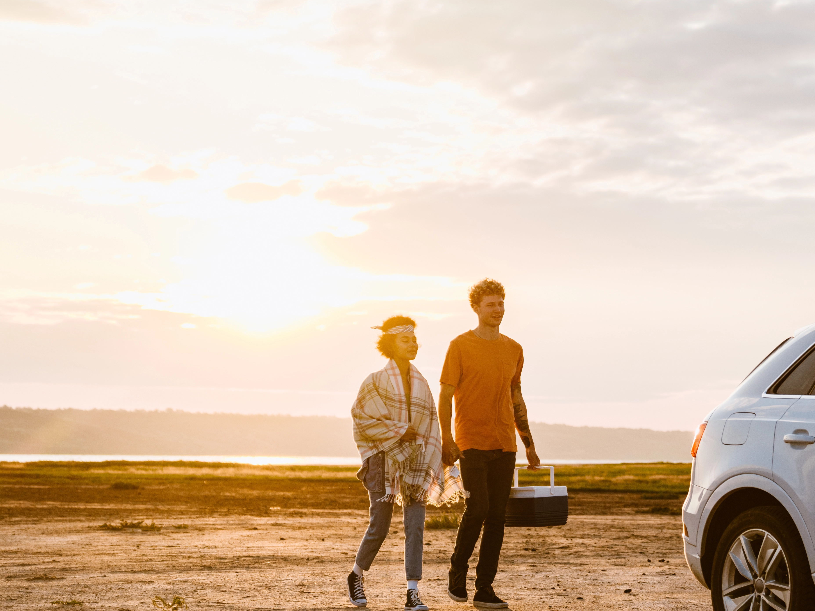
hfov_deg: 18.2
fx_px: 2519
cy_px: 338
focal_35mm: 107
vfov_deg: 13.8
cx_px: 641
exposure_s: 1/1600
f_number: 2.8
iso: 320
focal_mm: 52
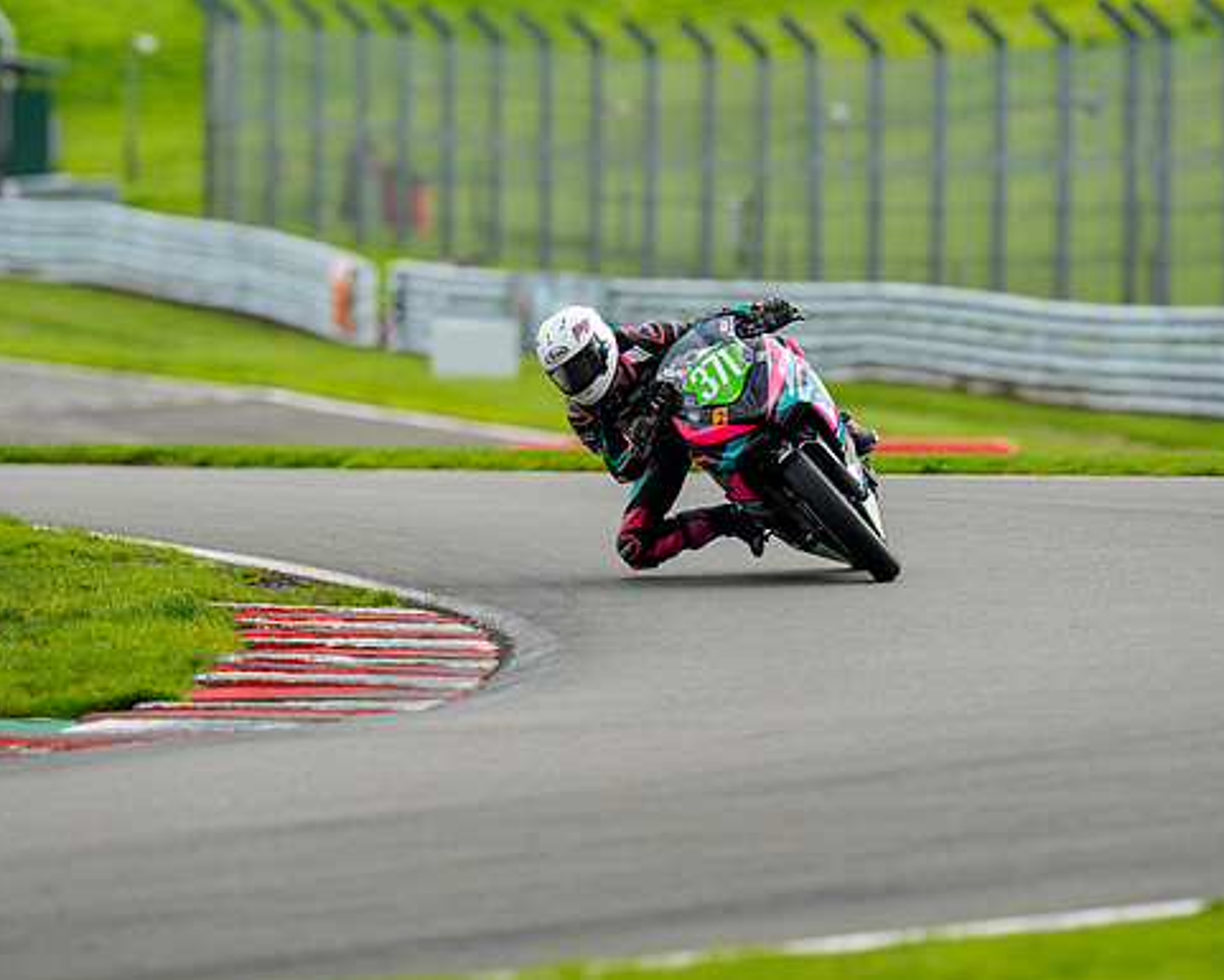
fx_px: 20037
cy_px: 421
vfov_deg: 2.8
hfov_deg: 3.5
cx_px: 643
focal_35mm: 553
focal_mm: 400
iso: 125
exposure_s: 1/320
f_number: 4.5
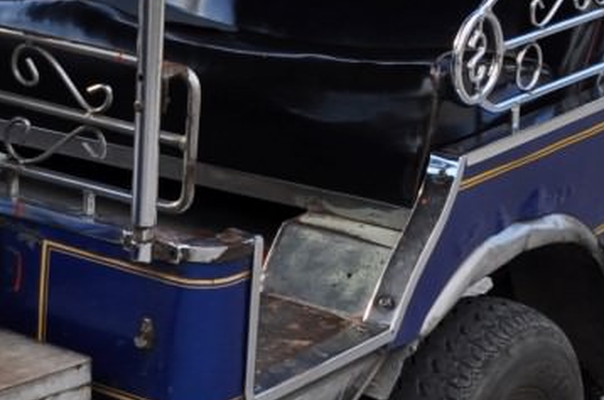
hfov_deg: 12.8
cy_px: 49
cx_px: -339
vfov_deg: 9.0
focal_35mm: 151
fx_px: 2528
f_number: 5.6
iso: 200
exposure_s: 1/125
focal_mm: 18
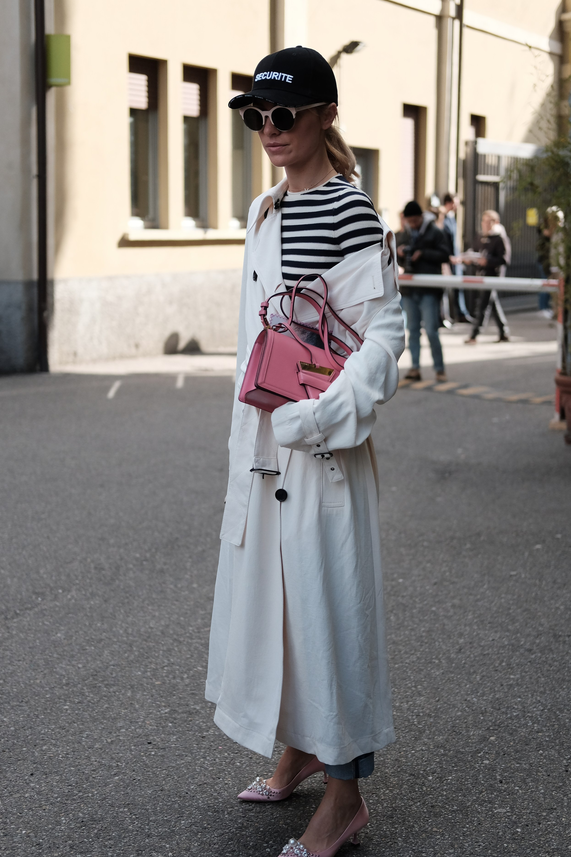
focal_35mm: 58
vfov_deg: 34.5
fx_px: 1380
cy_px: 458
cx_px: 294
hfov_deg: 23.4
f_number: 2
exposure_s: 1/4000
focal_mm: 35
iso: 640
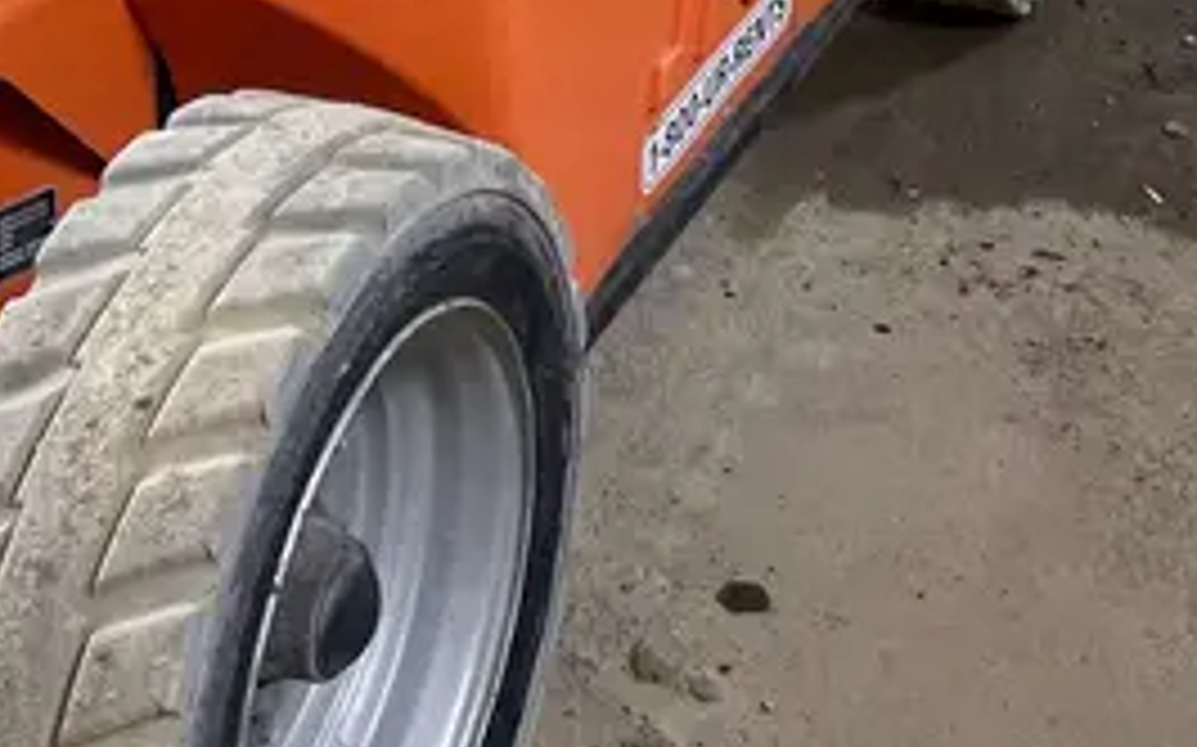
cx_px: 378
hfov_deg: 27.0
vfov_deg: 15.1
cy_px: -542
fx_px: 2478
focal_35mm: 76
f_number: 1.6
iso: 125
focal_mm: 4.2
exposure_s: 1/86
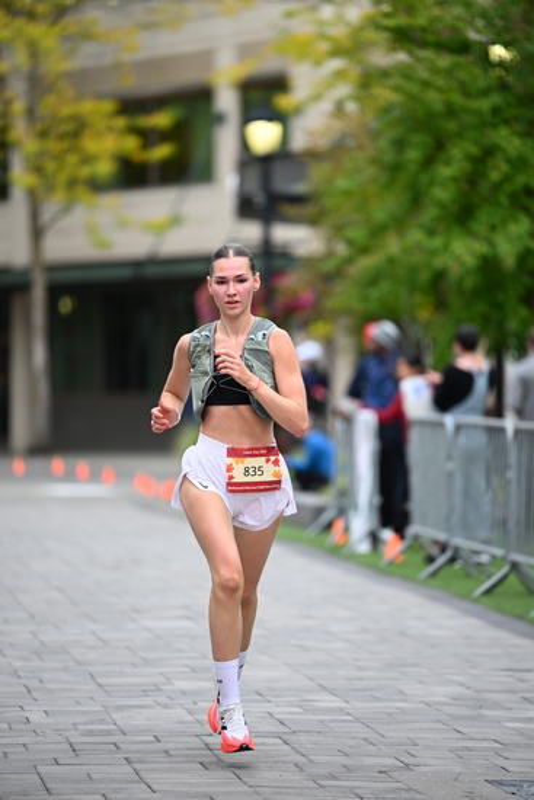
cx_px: 267
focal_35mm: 200
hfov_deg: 6.9
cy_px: 400
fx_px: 4447
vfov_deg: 10.3
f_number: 2.8
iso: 640
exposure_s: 1/2000
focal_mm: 200
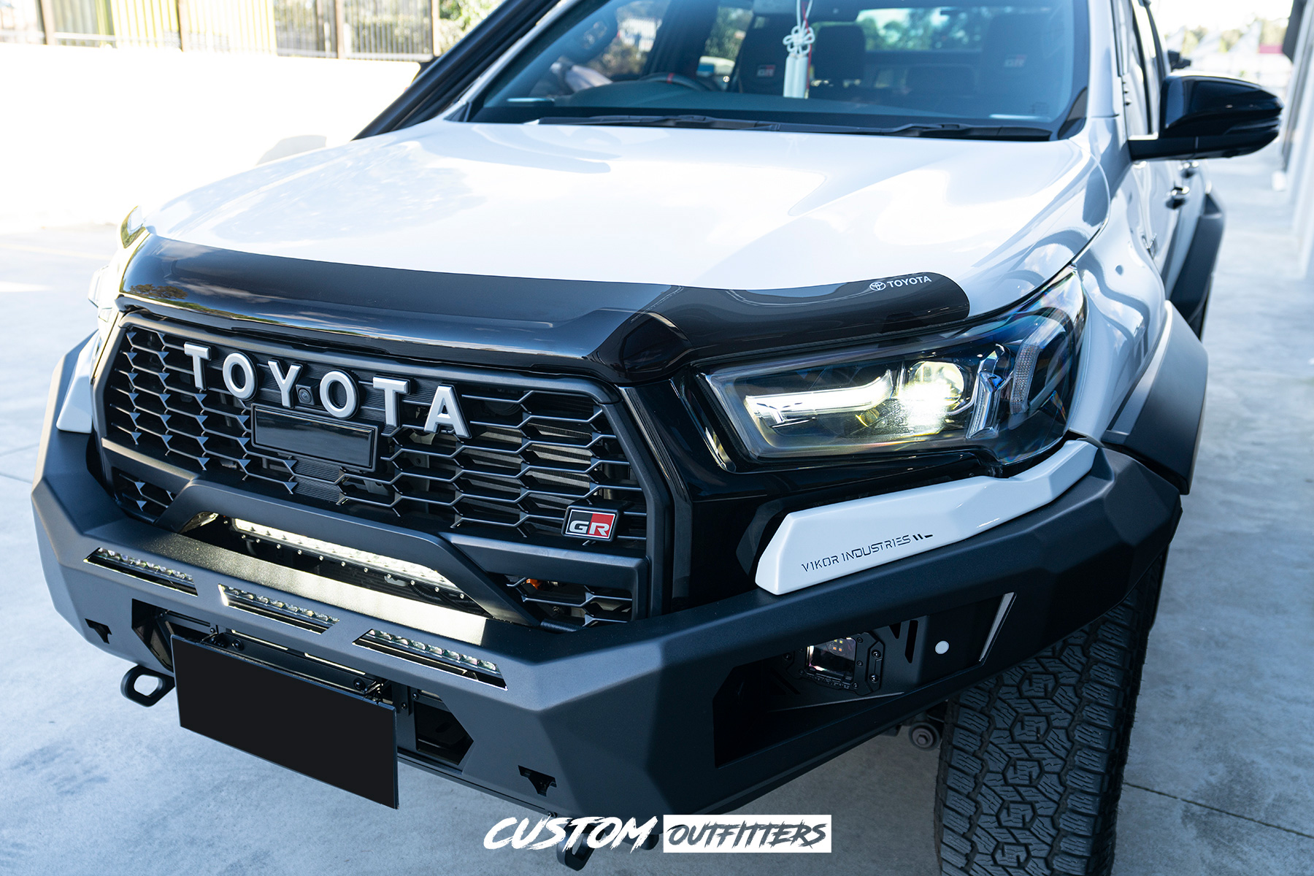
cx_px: 657
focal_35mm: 26
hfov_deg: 69.4
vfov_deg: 49.6
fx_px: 949
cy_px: 438
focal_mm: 26
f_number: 4
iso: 160
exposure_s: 1/60
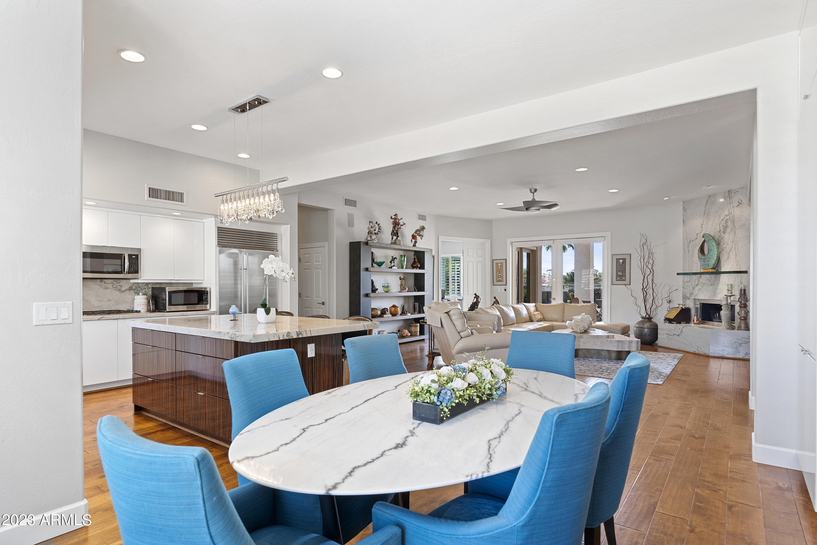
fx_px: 443
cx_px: 408
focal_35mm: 20
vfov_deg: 63.2
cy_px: 272
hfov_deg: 85.4
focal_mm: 19.5
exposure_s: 1/2.5
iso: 400
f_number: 7.1
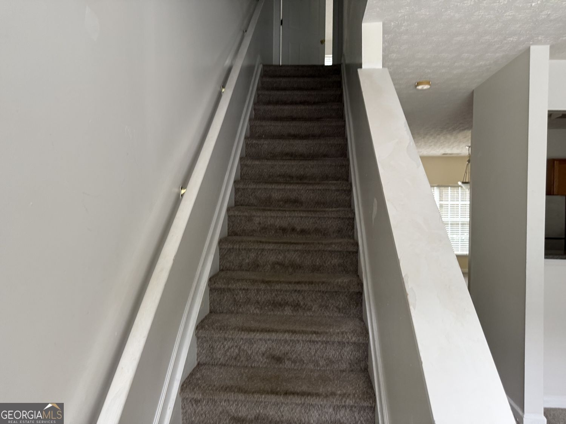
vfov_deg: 56.8
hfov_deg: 71.6
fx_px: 392
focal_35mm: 24
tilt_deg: +0.4
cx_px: 283
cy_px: 212
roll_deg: +0.0
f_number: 1.78
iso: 250
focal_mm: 6.76
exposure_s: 1/47
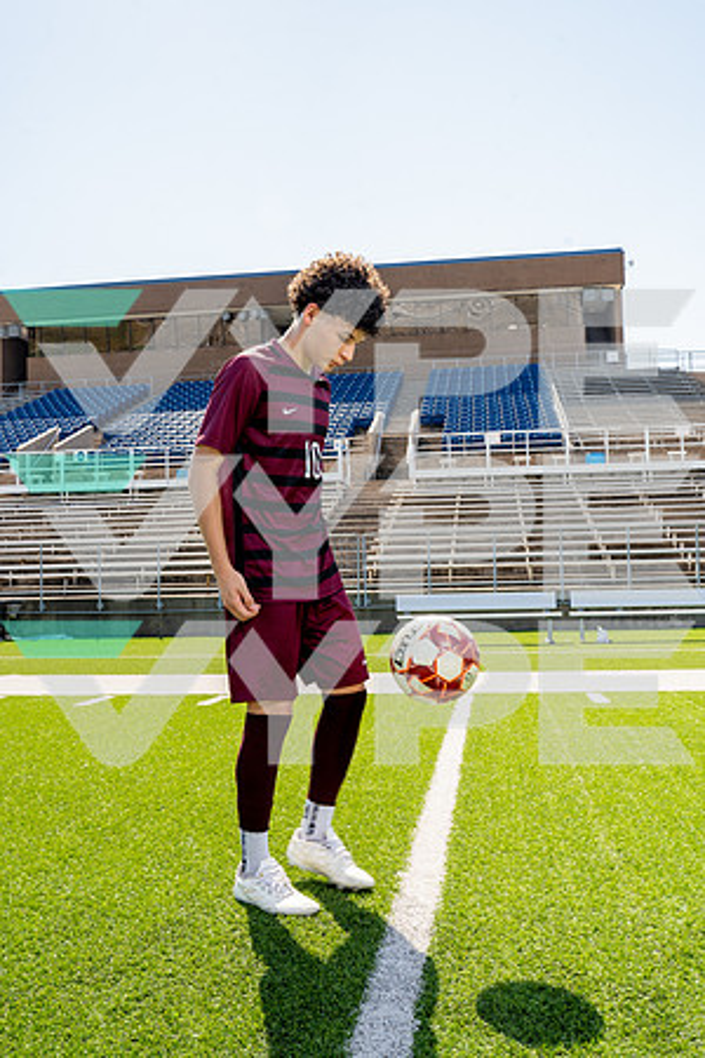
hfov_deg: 40.0
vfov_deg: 57.2
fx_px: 969
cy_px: 529
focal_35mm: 33
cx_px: 352
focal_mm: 33
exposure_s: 1/250
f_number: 11
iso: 320
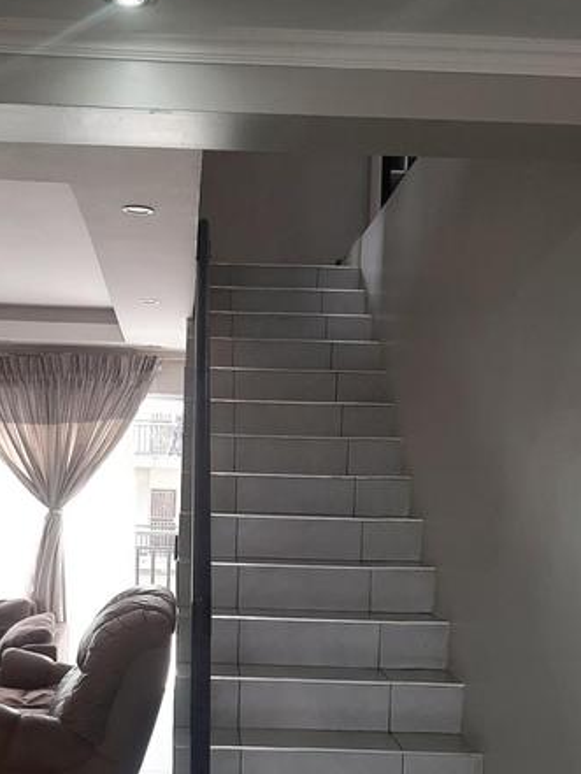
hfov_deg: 29.5
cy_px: 563
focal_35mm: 49
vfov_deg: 38.1
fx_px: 1096
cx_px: 211
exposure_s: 1/100
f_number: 1.7
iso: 50
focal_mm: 3.93
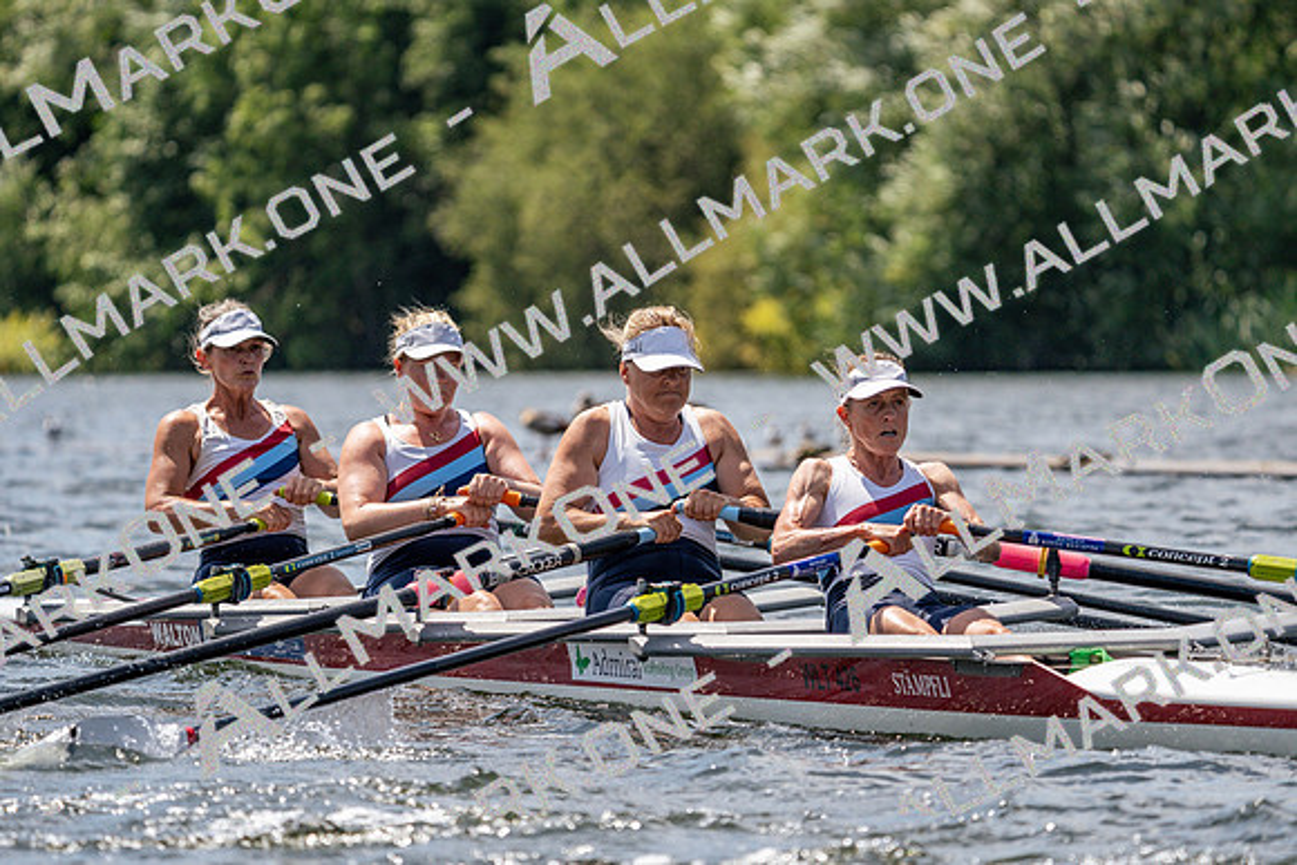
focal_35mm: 291
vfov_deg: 4.7
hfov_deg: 7.1
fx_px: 10486
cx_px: 648
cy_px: 432
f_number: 5.6
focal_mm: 291
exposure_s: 1/2000
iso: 250
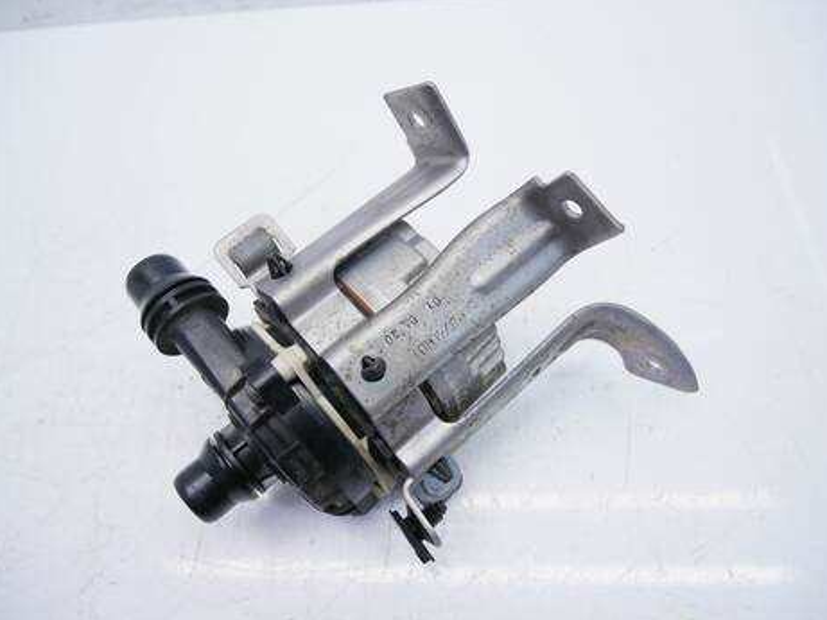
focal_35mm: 25
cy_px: 319
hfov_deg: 69.4
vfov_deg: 54.9
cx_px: 422
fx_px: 597
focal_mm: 12
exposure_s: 1/125
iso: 200
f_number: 3.5
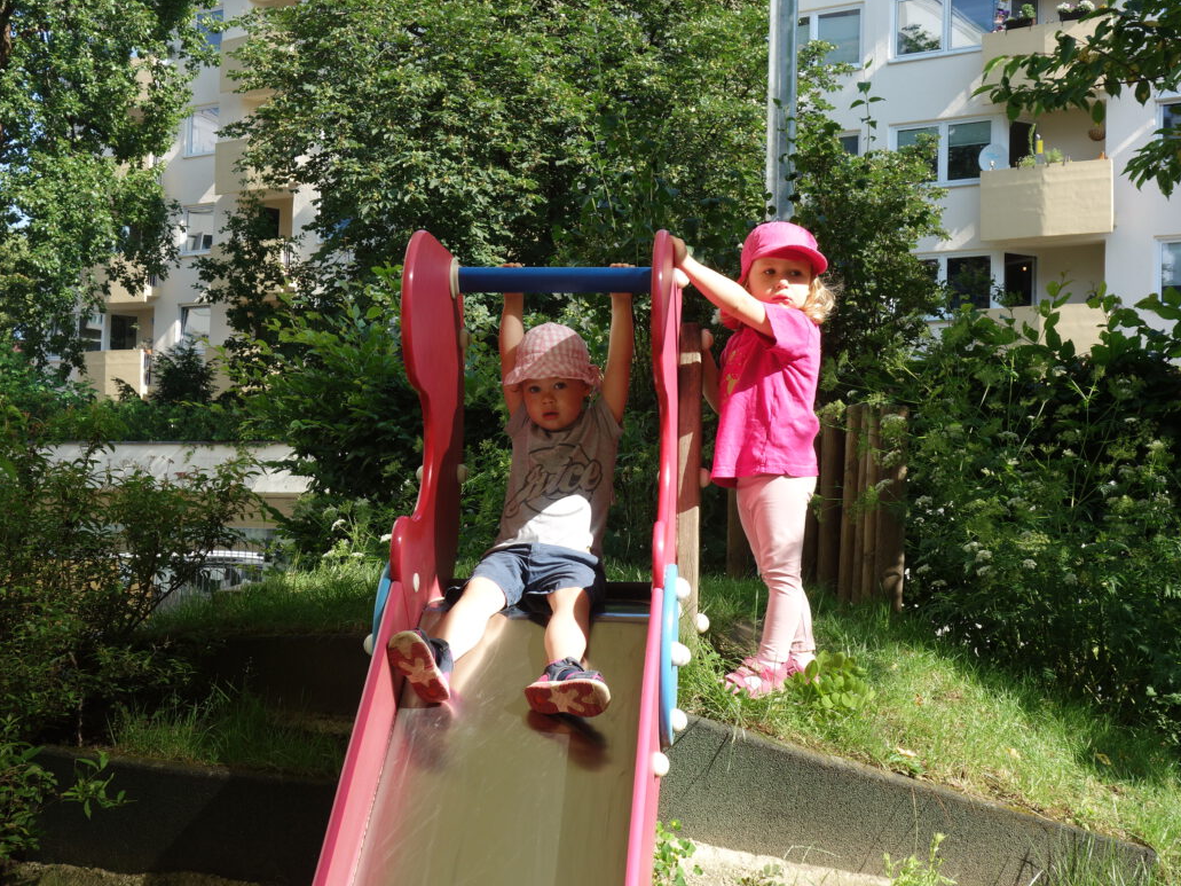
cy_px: 444
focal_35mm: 48
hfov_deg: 39.7
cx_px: 569
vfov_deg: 30.3
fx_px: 1637
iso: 125
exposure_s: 1/200
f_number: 5.6
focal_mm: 16.39
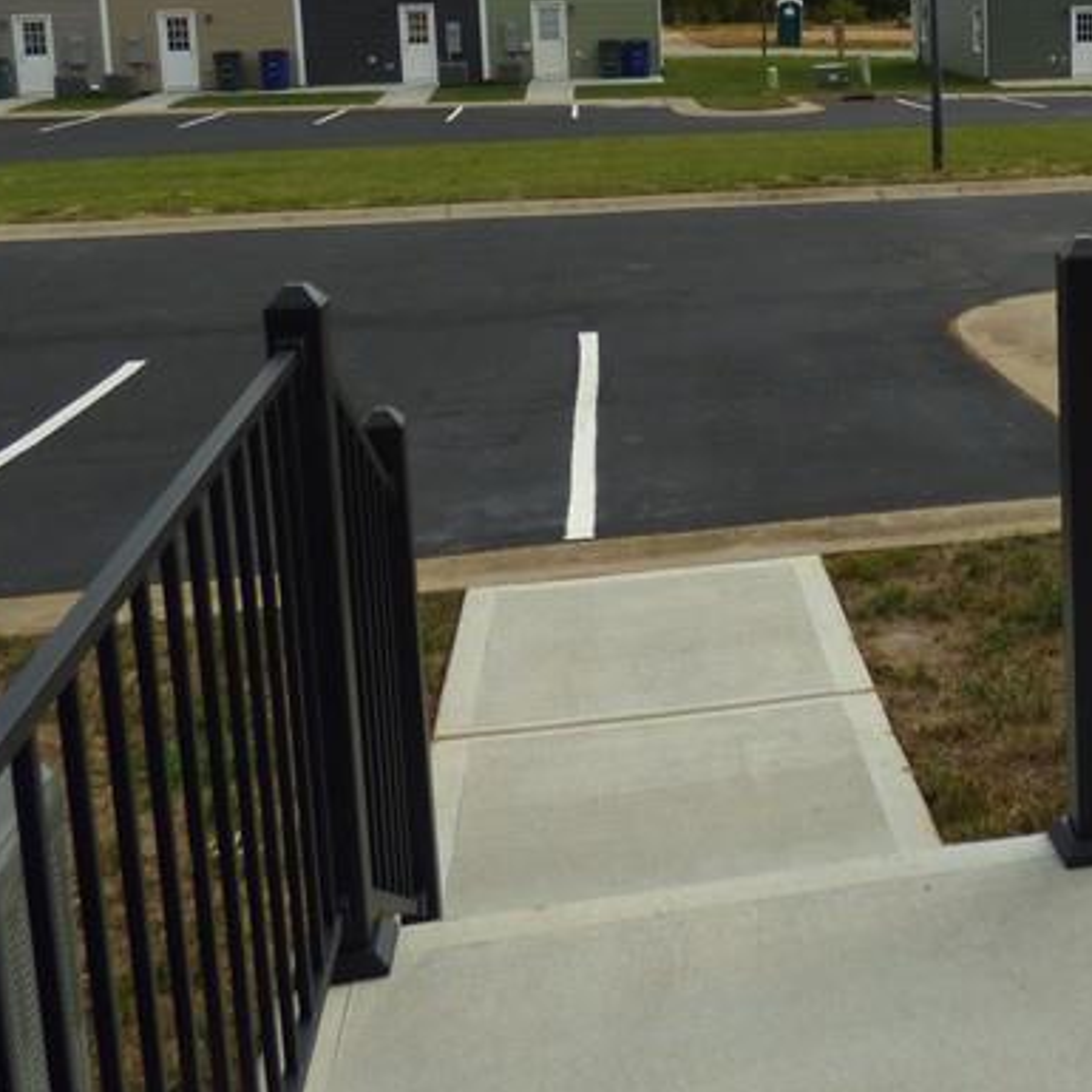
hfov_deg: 33.9
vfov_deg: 34.8
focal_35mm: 47
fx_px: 1677
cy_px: 196
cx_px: 1007
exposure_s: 1/2000
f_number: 2.8
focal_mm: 3.58
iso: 100
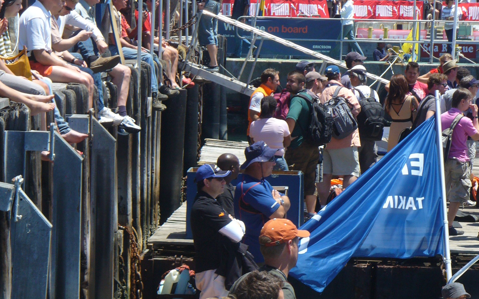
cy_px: 311
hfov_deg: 9.4
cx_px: 241
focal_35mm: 223
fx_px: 2911
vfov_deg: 5.9
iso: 80
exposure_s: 1/125
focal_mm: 25.9
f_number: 8
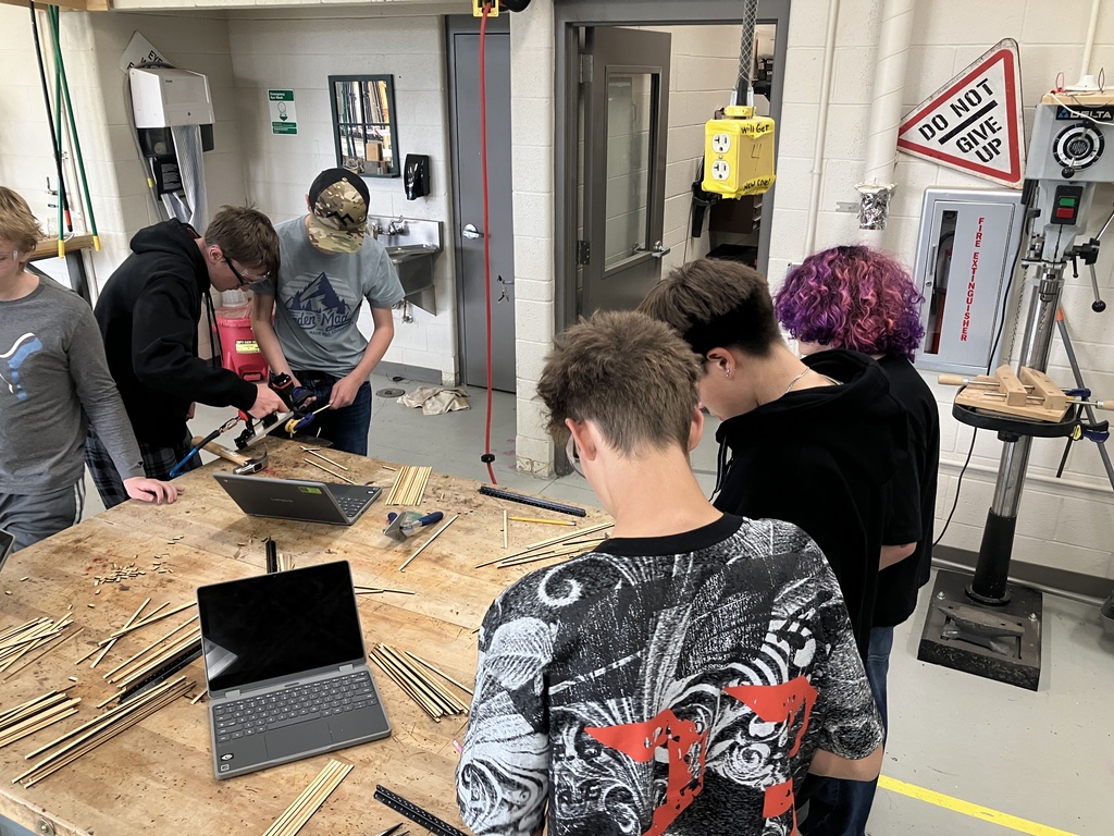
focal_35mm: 28
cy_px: 418
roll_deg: -0.2
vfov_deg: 49.7
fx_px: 901
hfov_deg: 63.4
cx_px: 557
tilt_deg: -19.7
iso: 80
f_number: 1.8
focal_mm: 3.99
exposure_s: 1/60
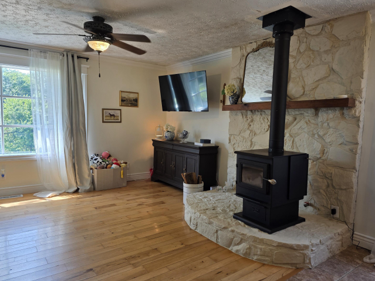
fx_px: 260
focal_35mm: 24
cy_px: 143
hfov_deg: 71.6
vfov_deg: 56.8
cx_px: 190
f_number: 1.7
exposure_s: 1/120
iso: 50
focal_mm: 6.3
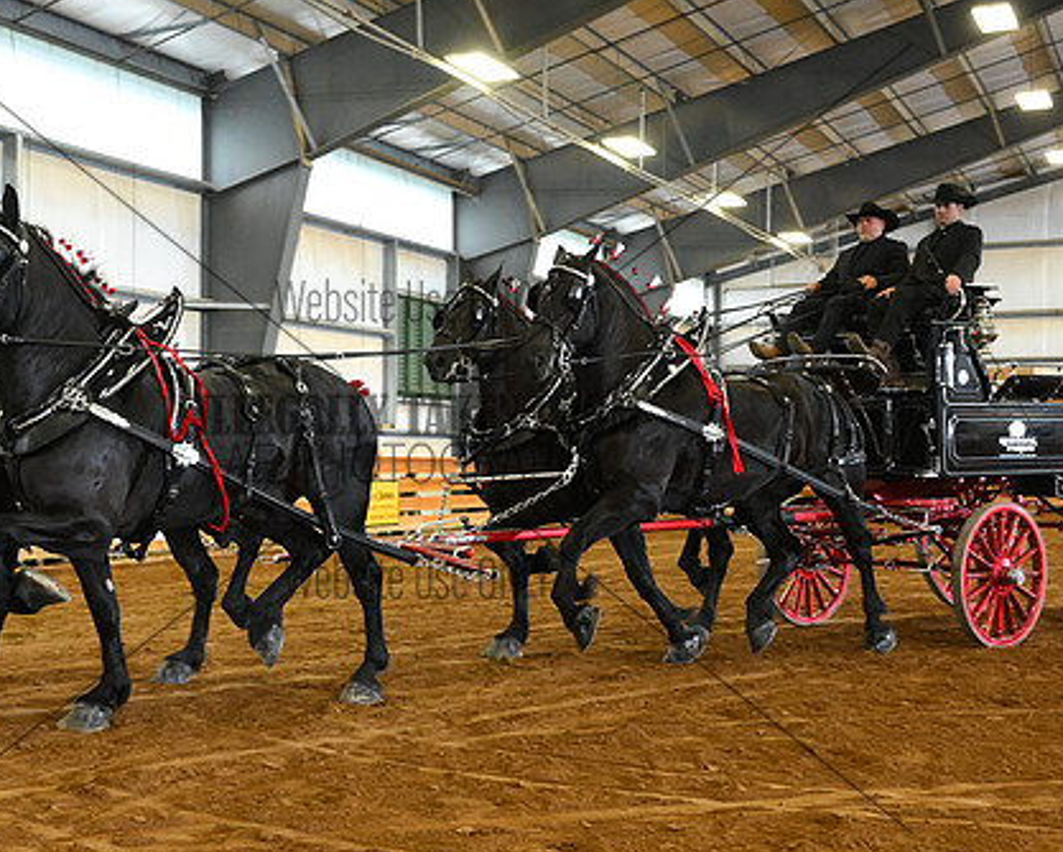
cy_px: 435
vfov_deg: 32.1
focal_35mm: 47
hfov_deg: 39.3
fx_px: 1479
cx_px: 418
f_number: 4.5
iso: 5000
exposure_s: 1/300
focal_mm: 24
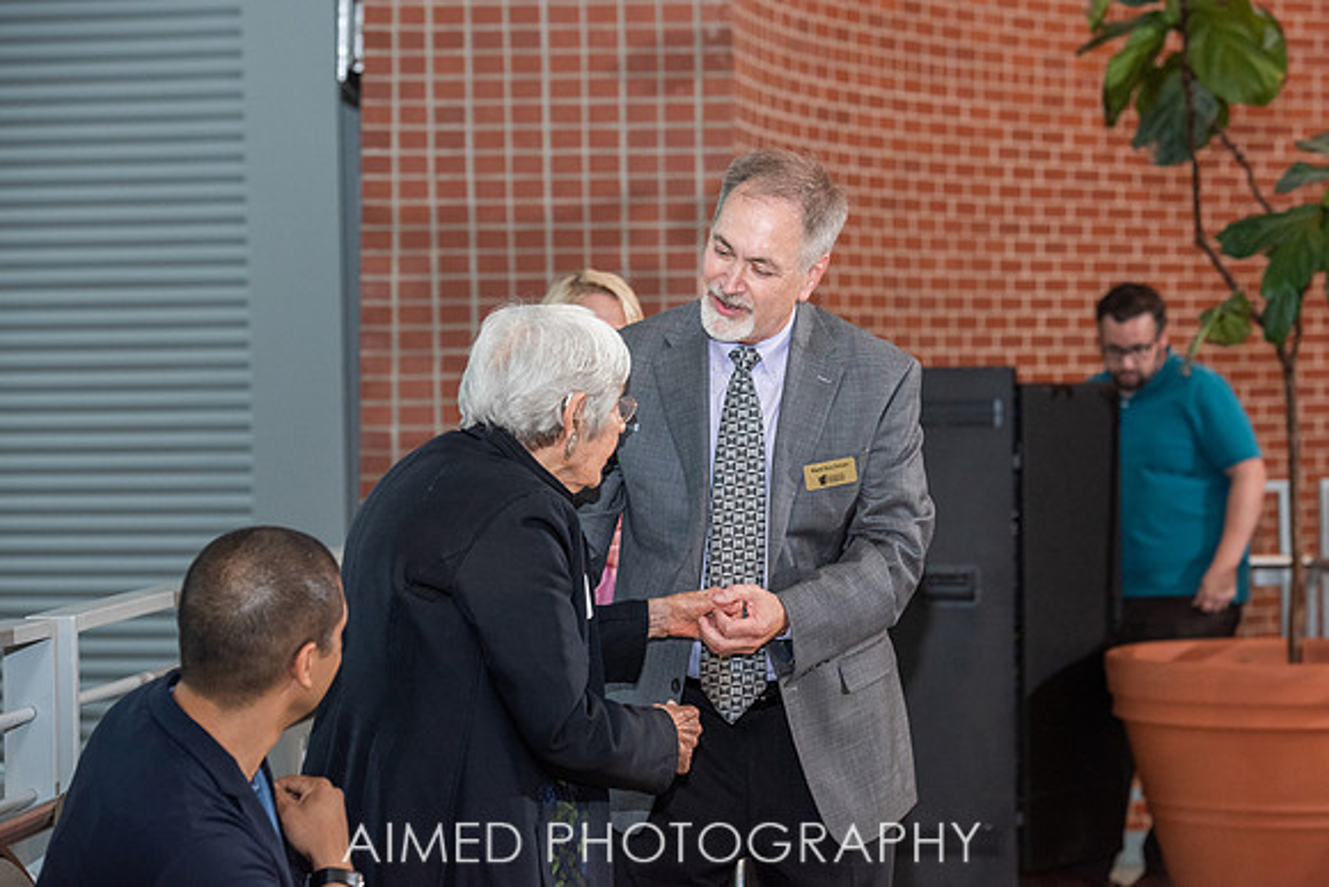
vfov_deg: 12.1
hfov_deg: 18.1
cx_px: 690
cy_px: 416
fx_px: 4178
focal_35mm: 113
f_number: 5
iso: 1250
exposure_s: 1/200
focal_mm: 105
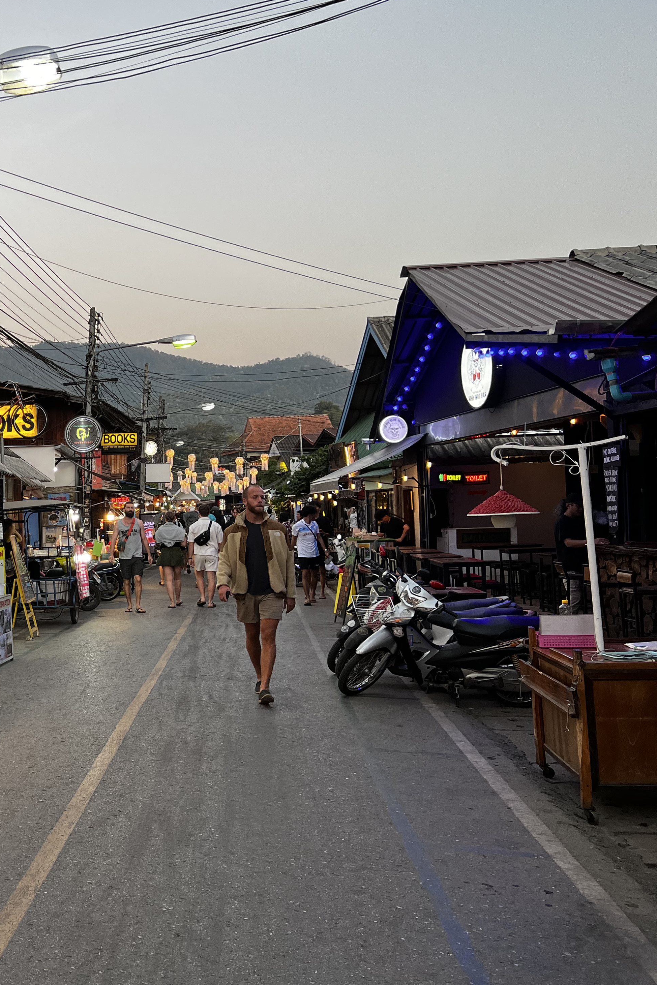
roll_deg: +2.1
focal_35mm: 37
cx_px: -9
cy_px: 490
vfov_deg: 51.9
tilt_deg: +0.9
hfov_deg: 32.8
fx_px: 1013
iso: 64
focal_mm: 5.7
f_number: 1.5
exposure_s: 1/100
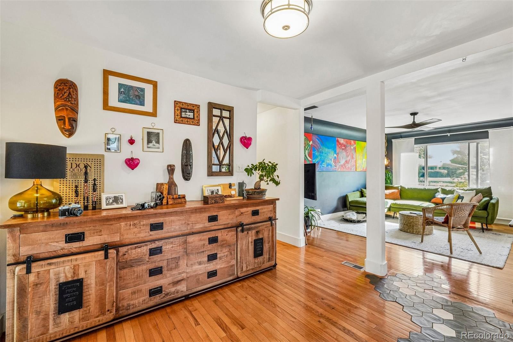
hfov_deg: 100.4
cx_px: 256
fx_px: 214
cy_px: 171
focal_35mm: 15
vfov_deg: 77.3
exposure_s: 1/6
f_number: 8
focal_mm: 10
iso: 800
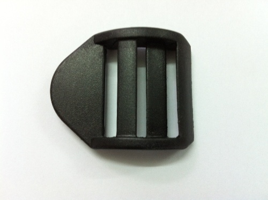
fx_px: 270
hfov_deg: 52.7
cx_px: 134
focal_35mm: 35
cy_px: 100
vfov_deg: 40.6
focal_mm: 3.85
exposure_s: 1/17
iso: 125
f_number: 2.8
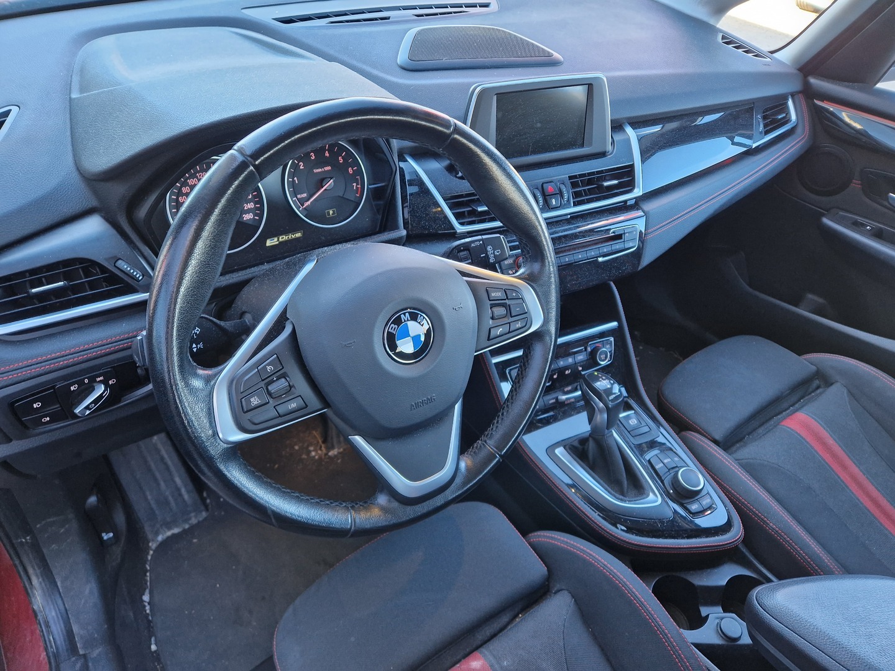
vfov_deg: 58.9
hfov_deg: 73.9
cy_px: 336
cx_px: 448
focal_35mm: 23
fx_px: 595
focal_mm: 5.4
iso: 200
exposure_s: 1/100
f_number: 1.8
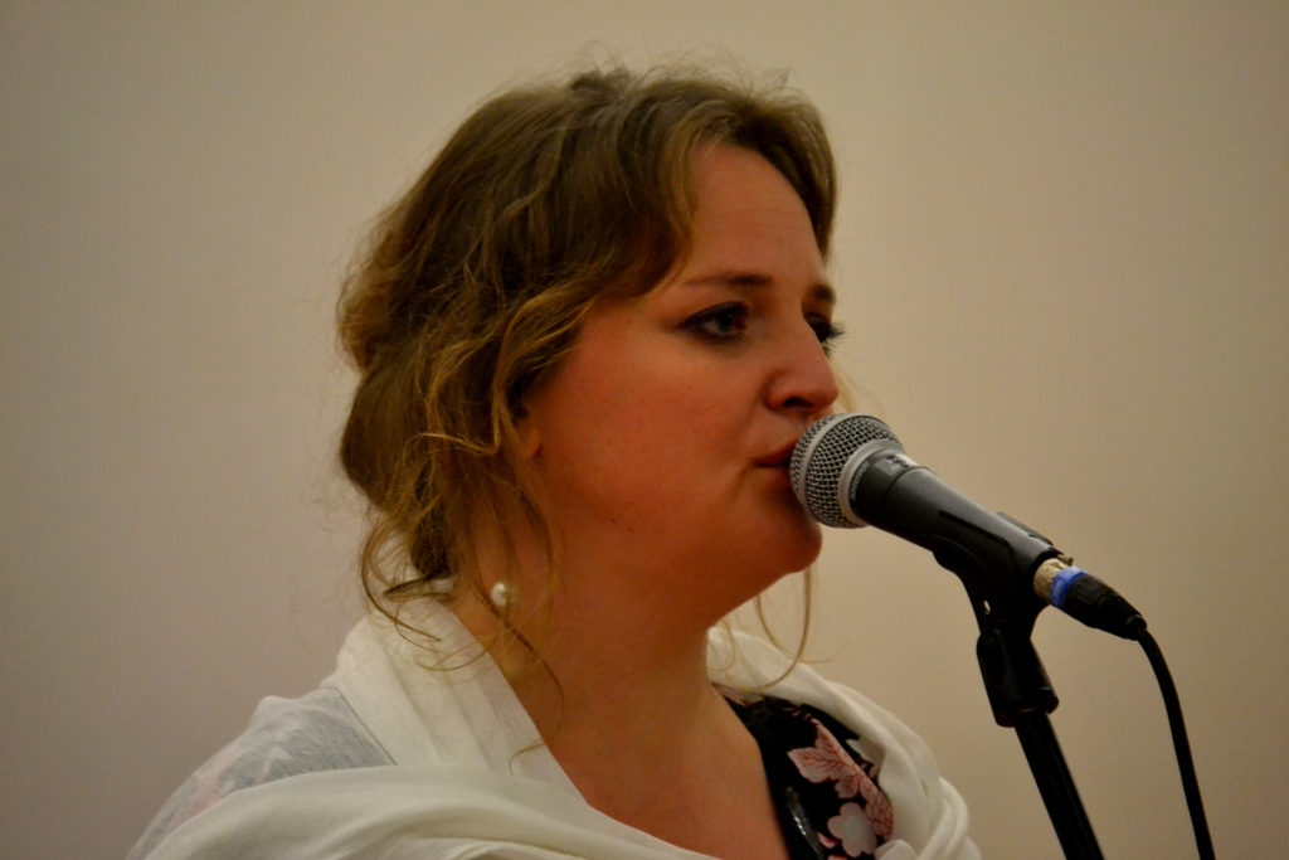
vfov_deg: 5.6
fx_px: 8863
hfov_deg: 8.3
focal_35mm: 248
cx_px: 644
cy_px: 430
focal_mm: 165
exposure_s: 1/125
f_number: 5.3
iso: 3200
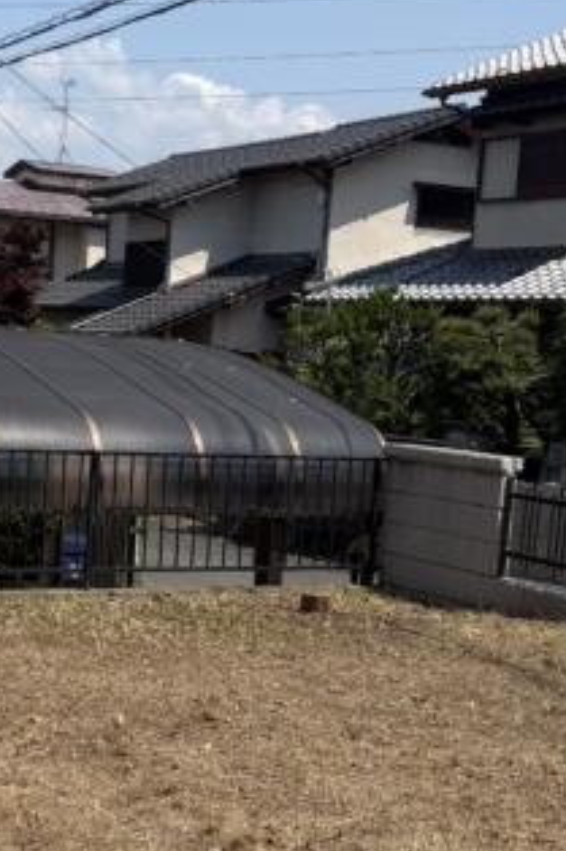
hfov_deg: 19.5
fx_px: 1629
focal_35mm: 69
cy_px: 526
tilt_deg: -7.6
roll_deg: -3.5
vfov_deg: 29.2
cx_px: 103
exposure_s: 1/3831
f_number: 1.6
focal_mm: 5.96
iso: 50
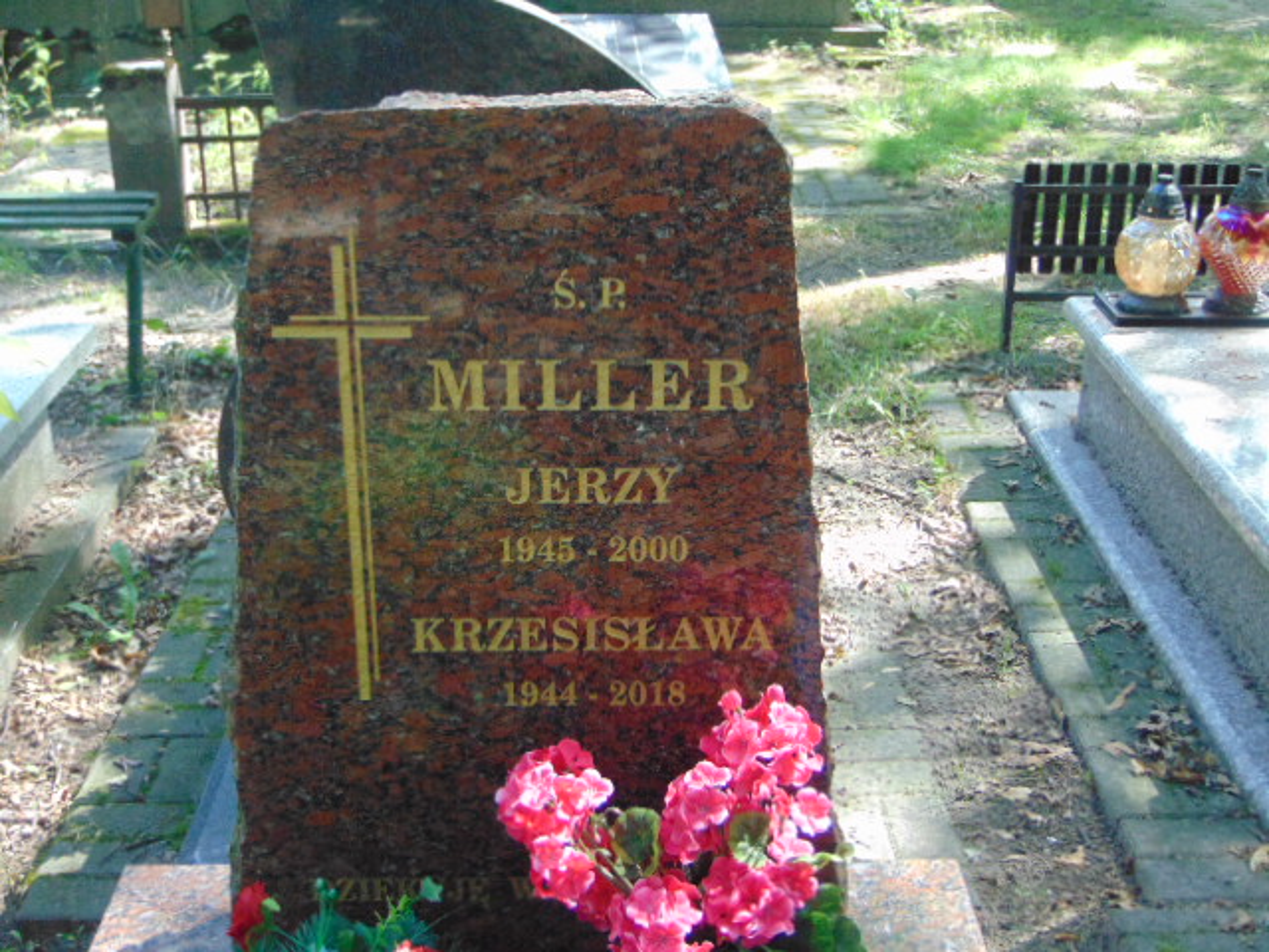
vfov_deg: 29.1
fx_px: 1833
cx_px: 634
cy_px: 476
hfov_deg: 38.2
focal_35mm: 50
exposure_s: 1/160
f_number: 3.5
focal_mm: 9
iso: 500
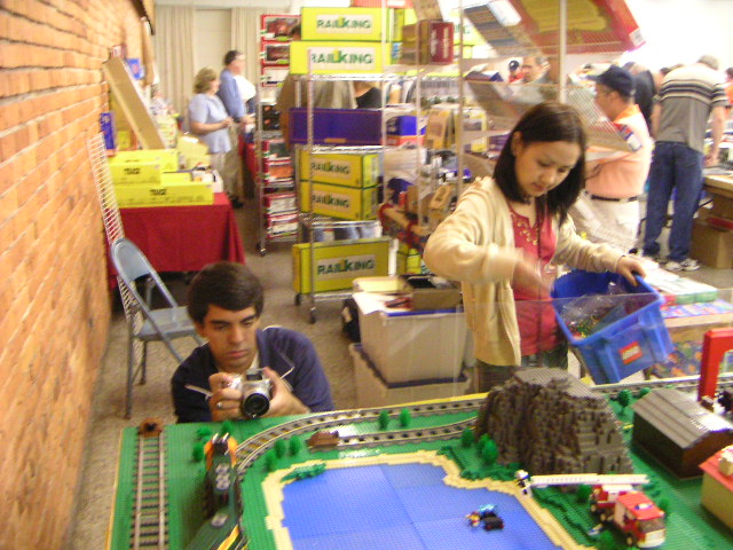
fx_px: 783
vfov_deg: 38.7
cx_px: 366
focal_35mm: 37
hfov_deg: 50.1
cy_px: 275
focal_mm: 4.8
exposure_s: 1/10
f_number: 2.8
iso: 400
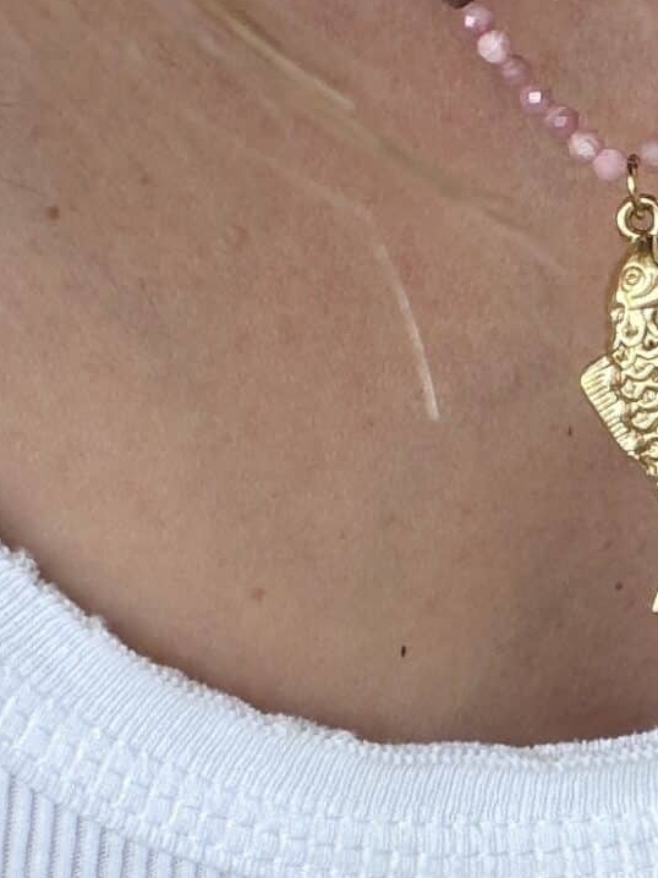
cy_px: 89
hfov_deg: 13.5
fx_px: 2713
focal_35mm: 107
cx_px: 745
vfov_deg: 18.1
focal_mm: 2.71
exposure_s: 1/84
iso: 80
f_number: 1.9
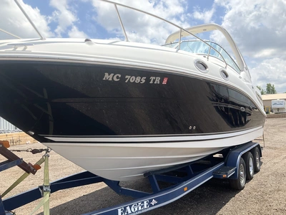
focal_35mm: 29
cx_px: 143
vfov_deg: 48.2
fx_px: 240
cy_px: 108
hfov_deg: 61.7
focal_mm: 3
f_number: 1.8
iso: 25
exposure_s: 1/1675
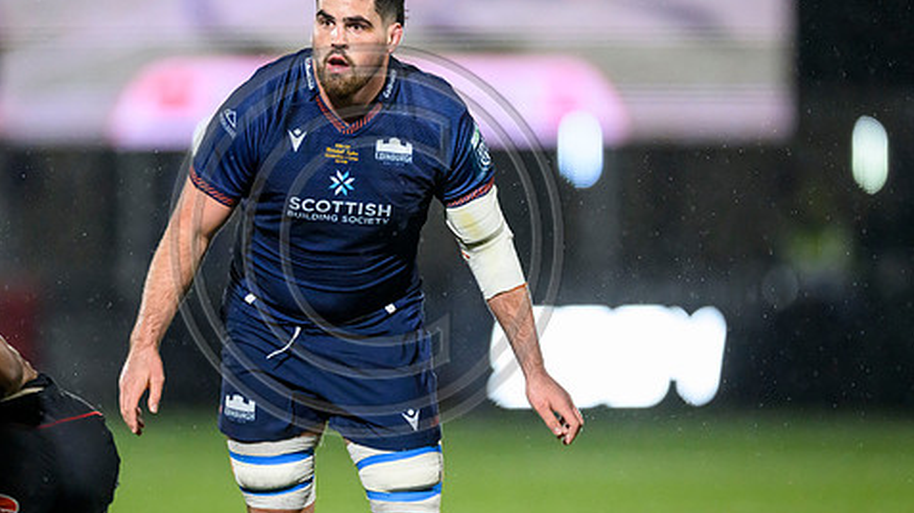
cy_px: 258
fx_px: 18729
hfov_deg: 2.8
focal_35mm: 773
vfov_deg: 1.6
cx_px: 412
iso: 8000
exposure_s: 1/1250
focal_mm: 560
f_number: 4
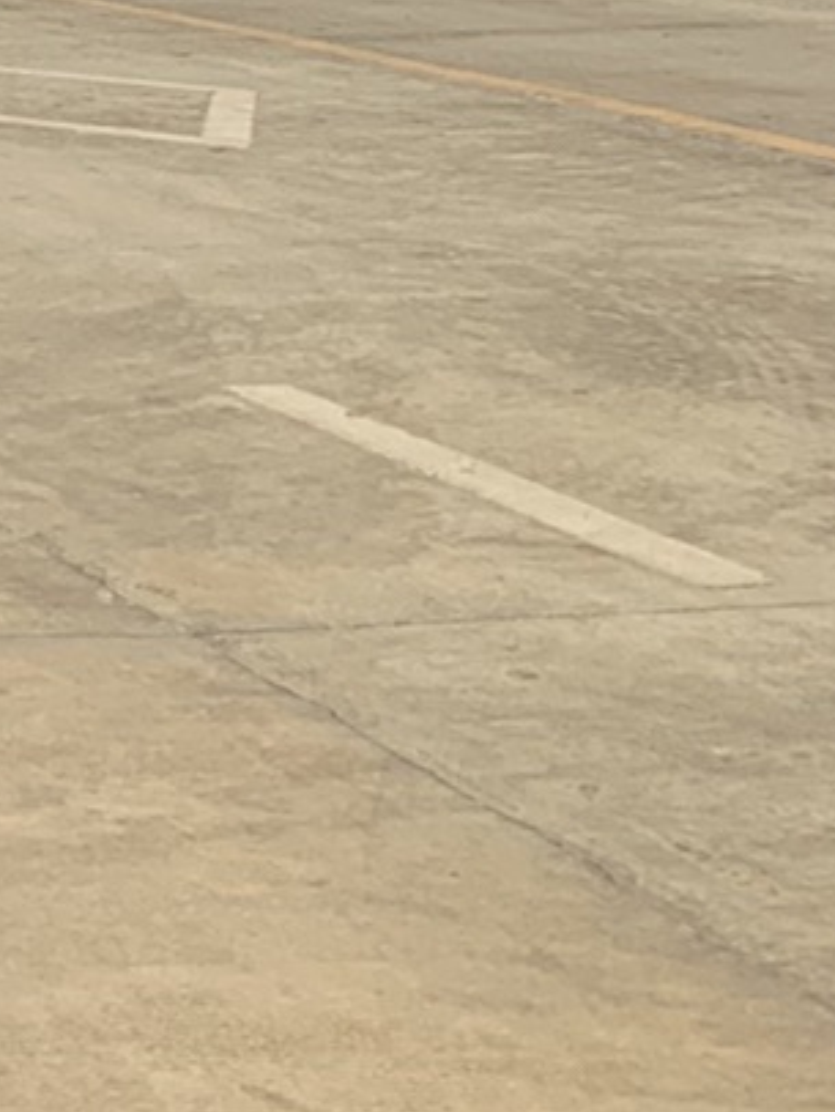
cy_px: -520
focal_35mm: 128
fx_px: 4112
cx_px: -1144
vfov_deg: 14.4
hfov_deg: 10.2
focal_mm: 4.25
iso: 32
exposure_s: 1/122
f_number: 1.8
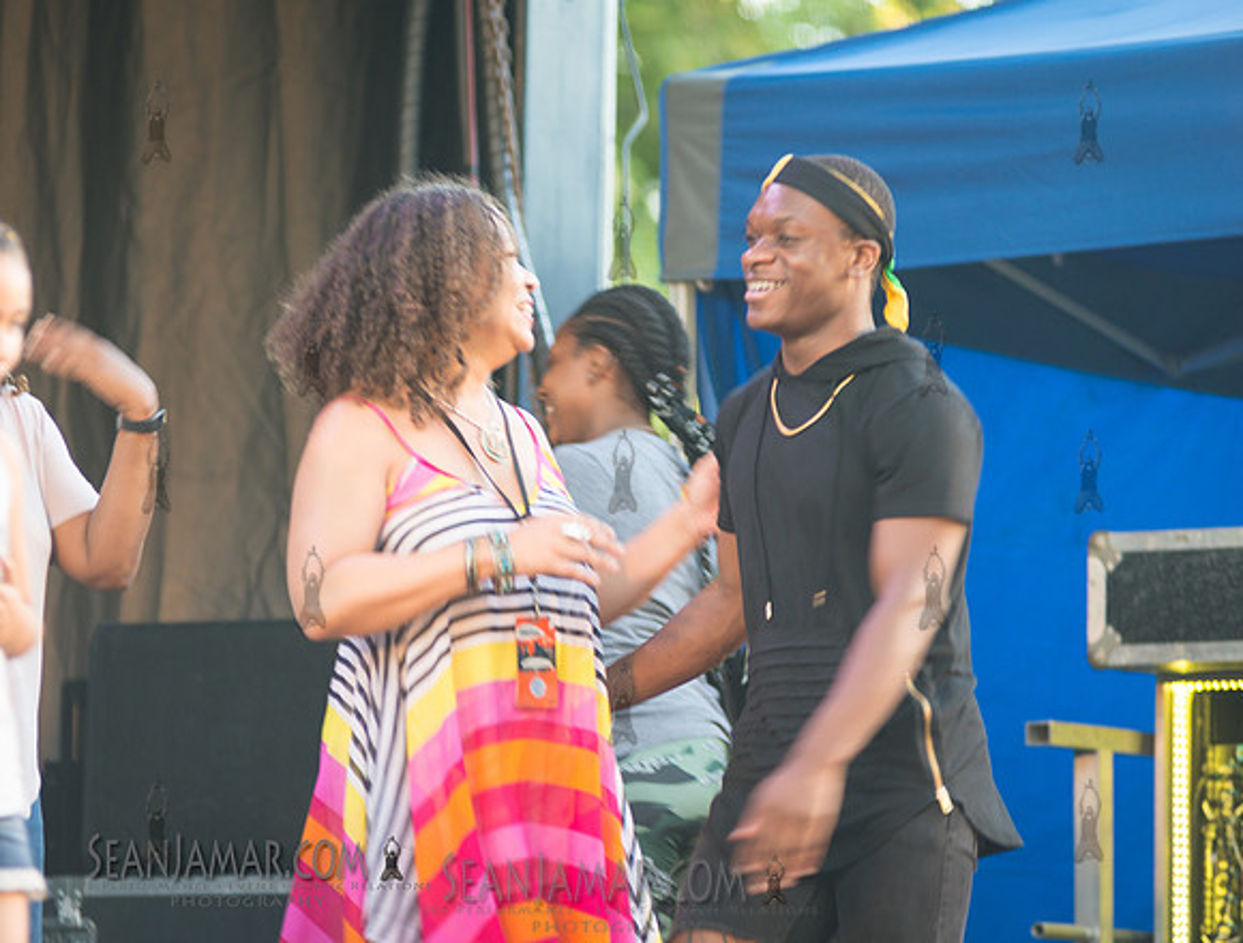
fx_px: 8265
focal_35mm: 229
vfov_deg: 6.5
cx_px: 500
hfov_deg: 8.6
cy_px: 497
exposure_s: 1/60
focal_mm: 200
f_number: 3.2
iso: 400
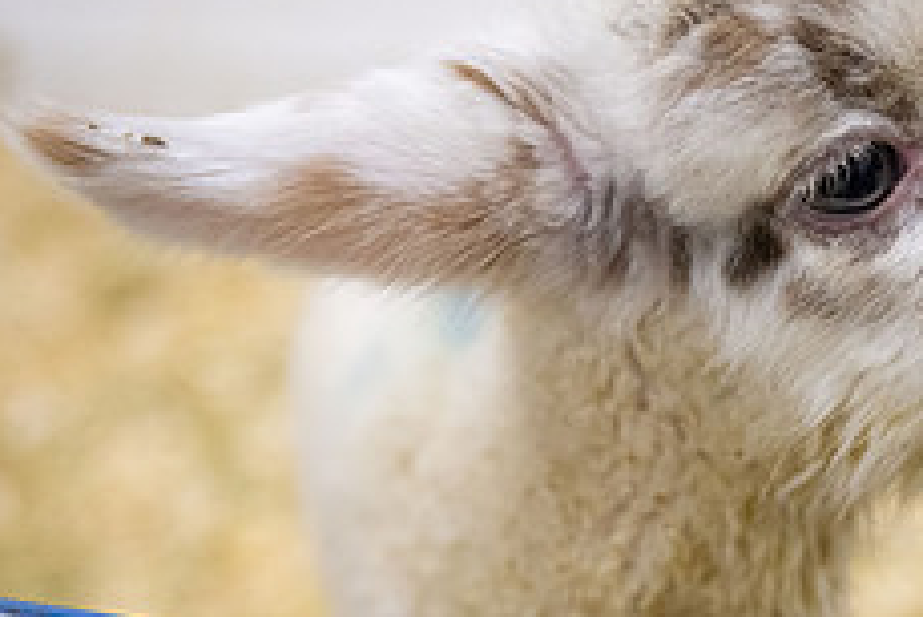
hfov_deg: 24.1
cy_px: 337
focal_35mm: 81
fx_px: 2078
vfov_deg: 16.9
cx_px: 899
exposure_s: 1/500
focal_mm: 32
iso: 4000
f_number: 2.8
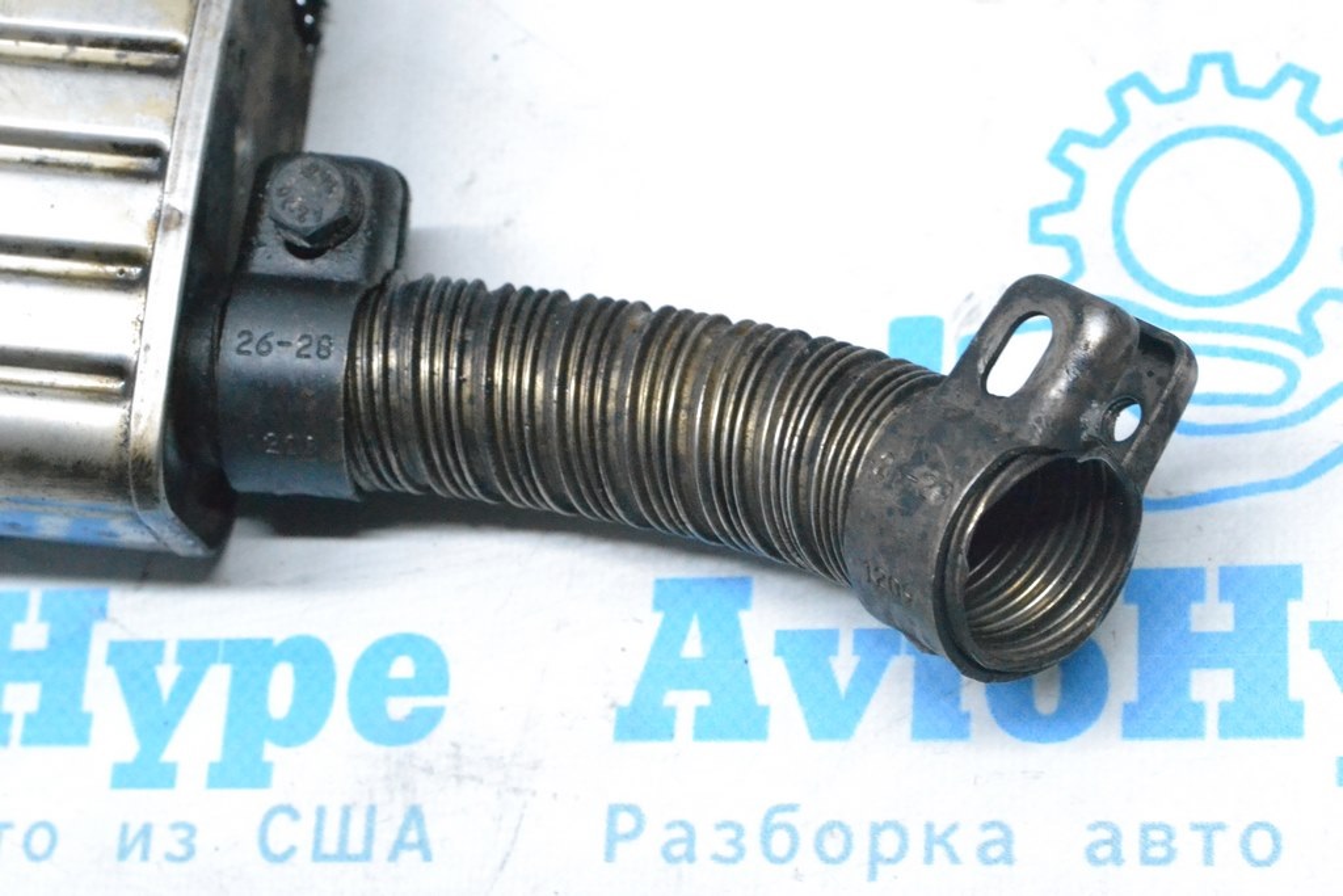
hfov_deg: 24.6
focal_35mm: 82
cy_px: 448
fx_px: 3078
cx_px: 672
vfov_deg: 16.6
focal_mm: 55
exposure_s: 1/160
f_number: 9
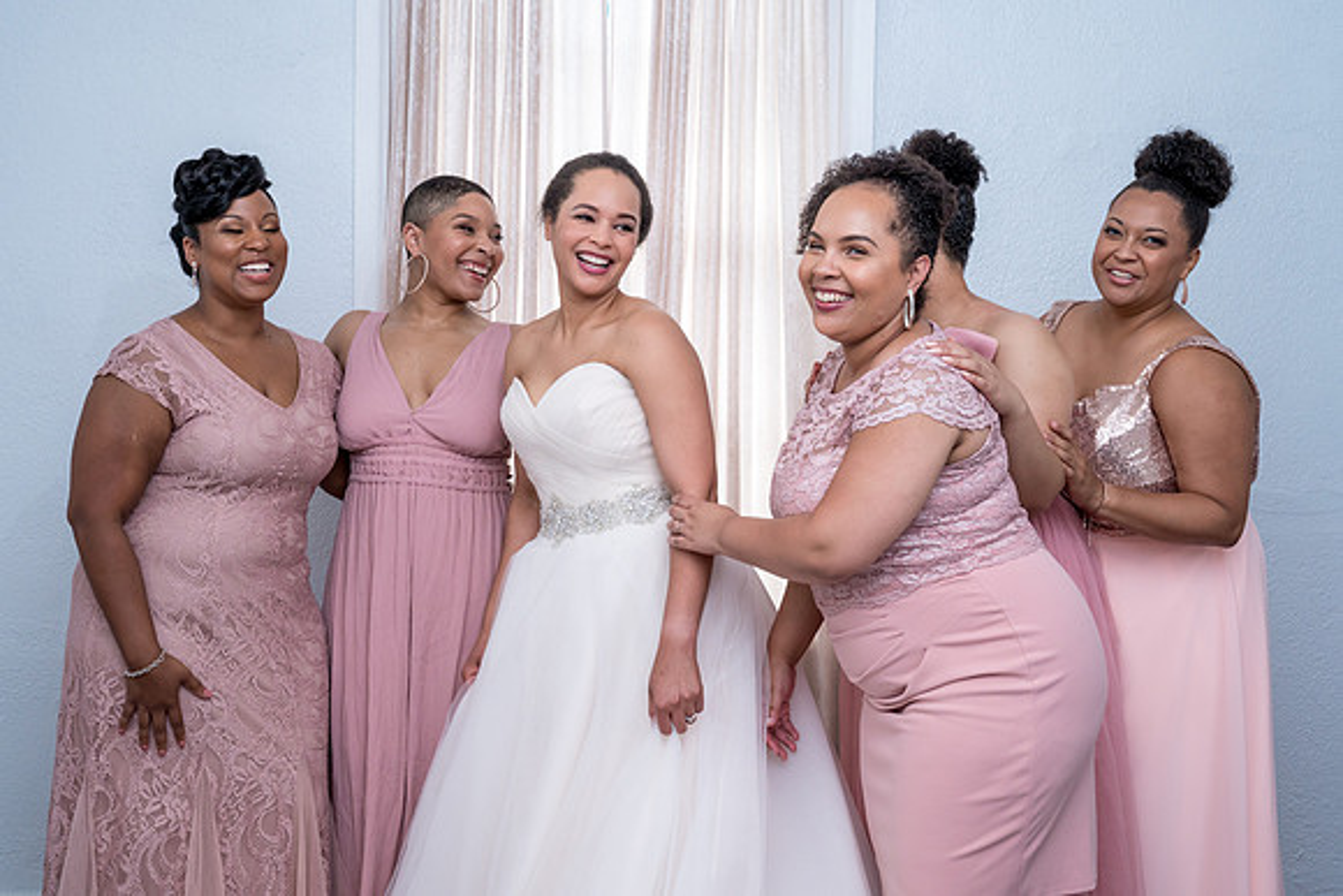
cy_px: 416
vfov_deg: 29.2
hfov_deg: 42.7
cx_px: 669
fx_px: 1719
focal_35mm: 46
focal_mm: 43
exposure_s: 1/160
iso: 1250
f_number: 6.3
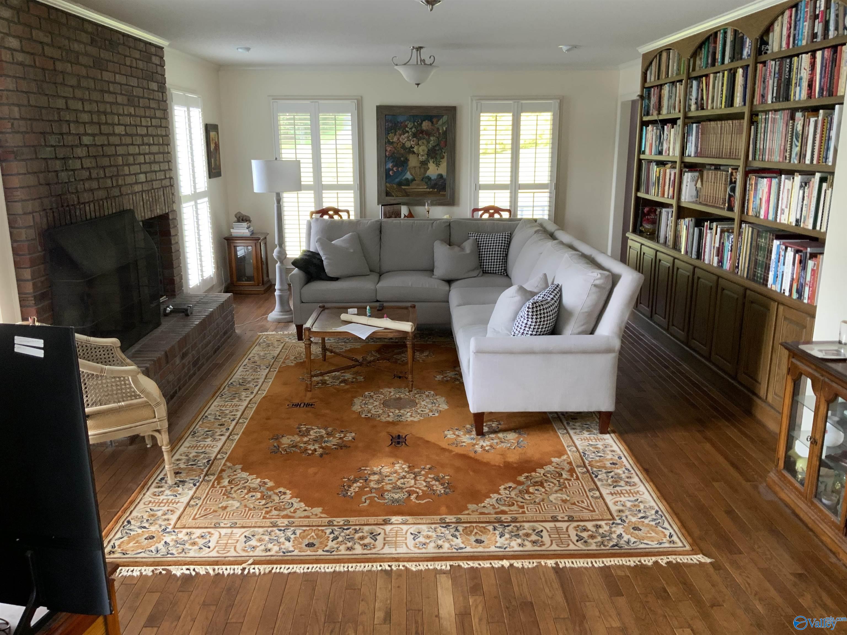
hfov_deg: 61.7
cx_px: 424
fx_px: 710
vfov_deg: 48.2
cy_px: 318
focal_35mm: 29
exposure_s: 1/60
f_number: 1.8
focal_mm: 3
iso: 160
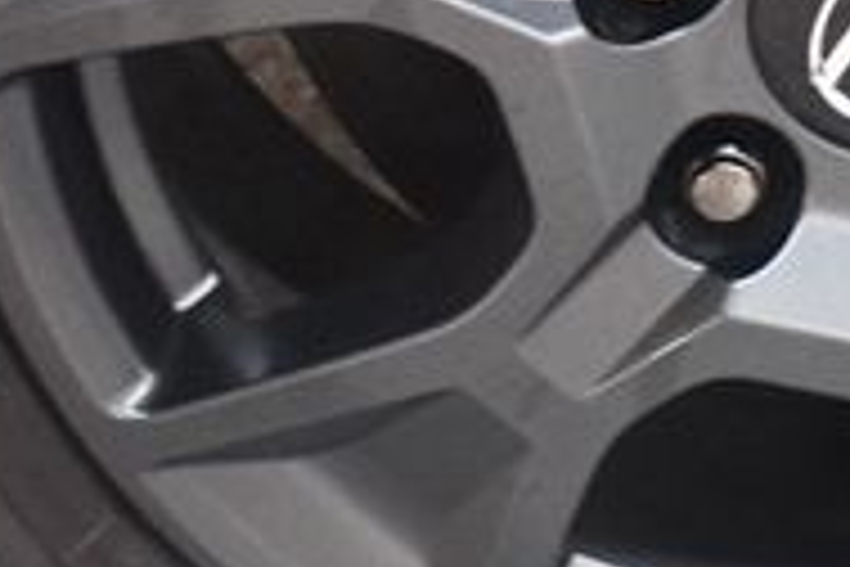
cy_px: -9
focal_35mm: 254
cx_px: 944
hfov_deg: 8.0
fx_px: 5997
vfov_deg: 5.4
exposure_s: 1/60
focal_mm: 50
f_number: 4.8
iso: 5600
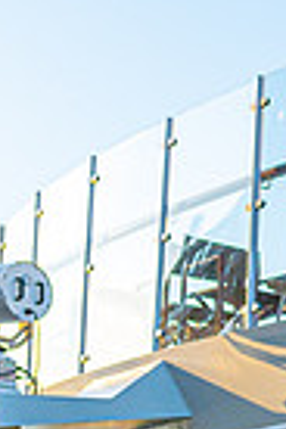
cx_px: 839
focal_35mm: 130
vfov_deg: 15.2
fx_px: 1549
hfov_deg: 8.8
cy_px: 521
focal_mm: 21
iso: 640
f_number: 3.2
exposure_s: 1/1600
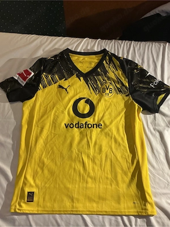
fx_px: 190
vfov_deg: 61.7
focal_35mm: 29
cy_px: 114
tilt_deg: -73.2
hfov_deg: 48.2
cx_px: 85
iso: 250
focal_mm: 3
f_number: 1.8
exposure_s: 1/50
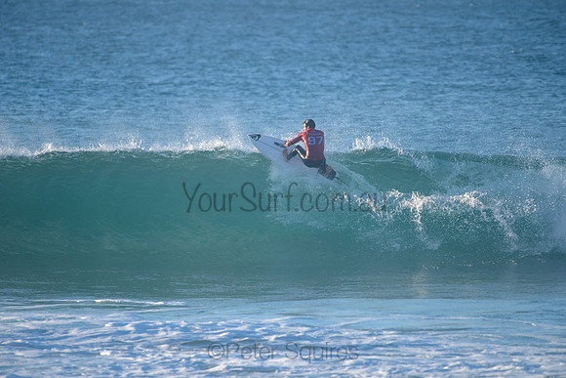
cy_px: 180
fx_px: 8486
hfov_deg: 3.8
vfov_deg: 2.5
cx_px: 284
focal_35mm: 540
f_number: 5.6
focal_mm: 500
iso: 560
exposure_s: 1/2000
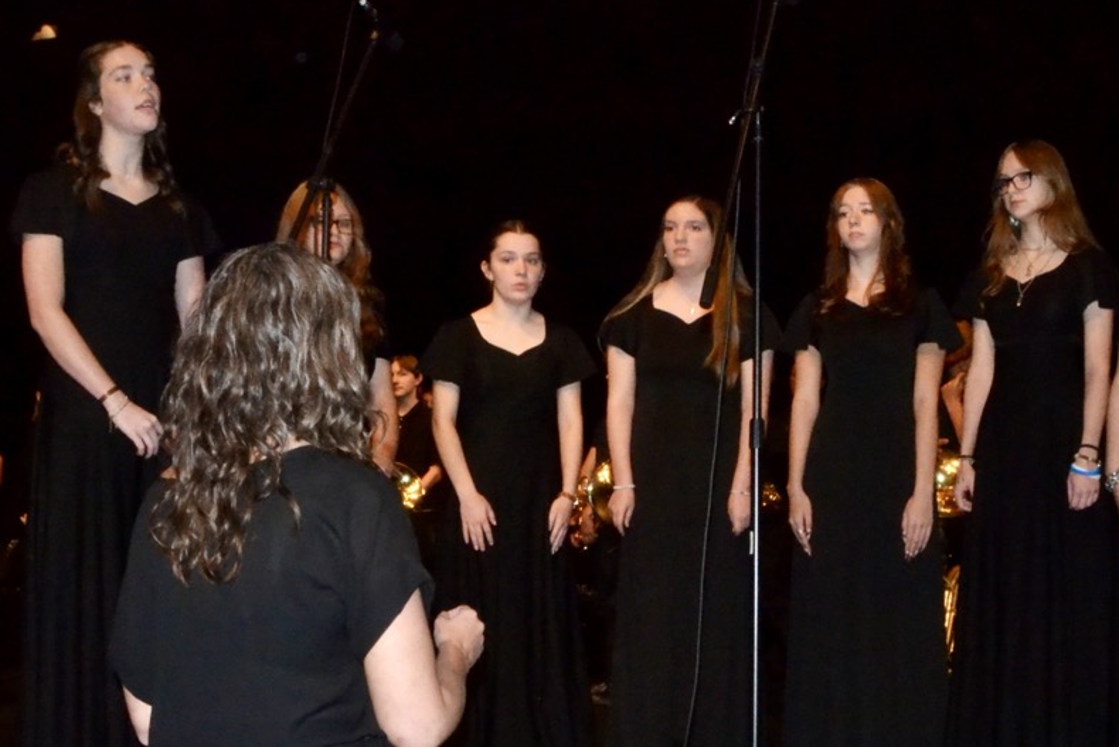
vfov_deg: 32.4
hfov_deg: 46.6
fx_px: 1275
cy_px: 481
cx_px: 749
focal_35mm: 41
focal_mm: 18
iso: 3200
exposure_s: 1/60
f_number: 22
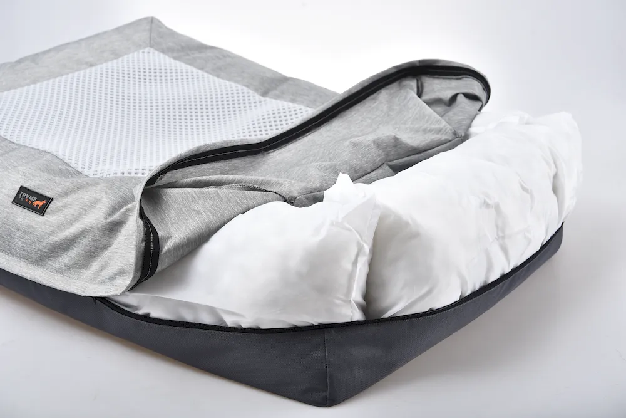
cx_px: 313
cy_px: 209
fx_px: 1043
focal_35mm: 60
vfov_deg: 22.6
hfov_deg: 33.4
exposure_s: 1/160
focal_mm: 60
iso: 200
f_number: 10
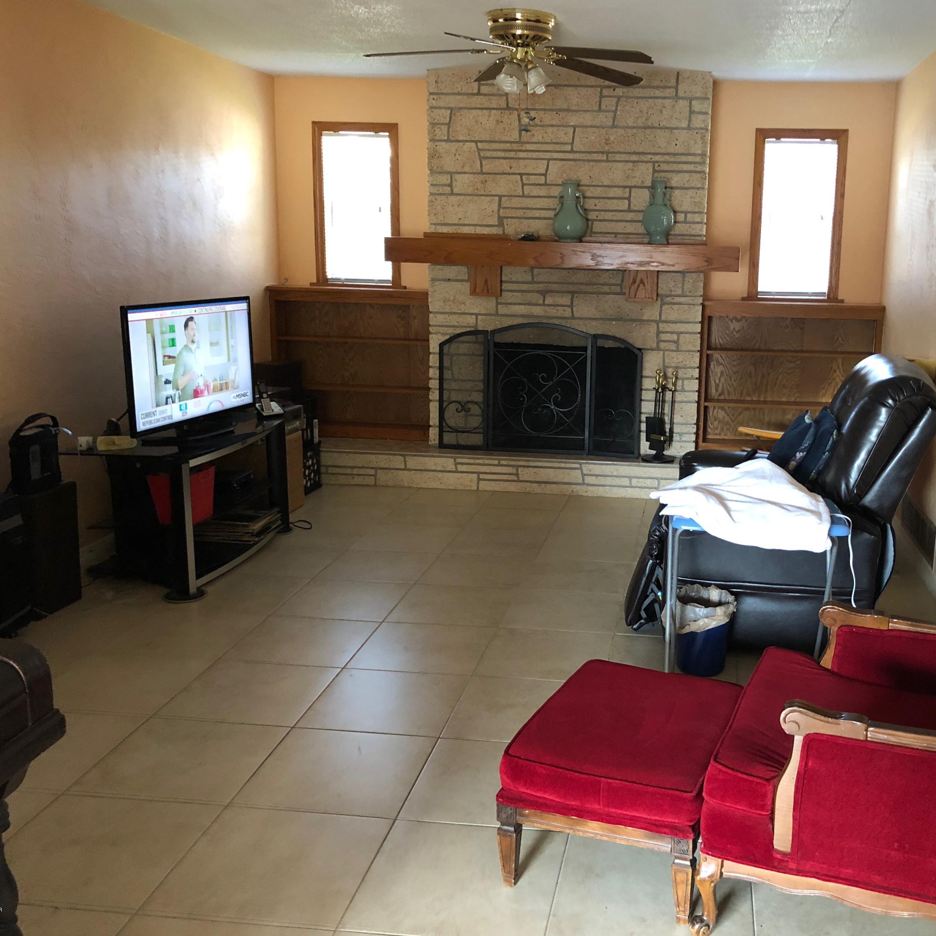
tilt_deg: -11.9
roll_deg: -1.9
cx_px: 607
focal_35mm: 34
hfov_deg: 47.8
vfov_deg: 48.4
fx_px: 1040
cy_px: 458
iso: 100
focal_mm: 3.99
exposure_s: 1/9
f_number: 1.8
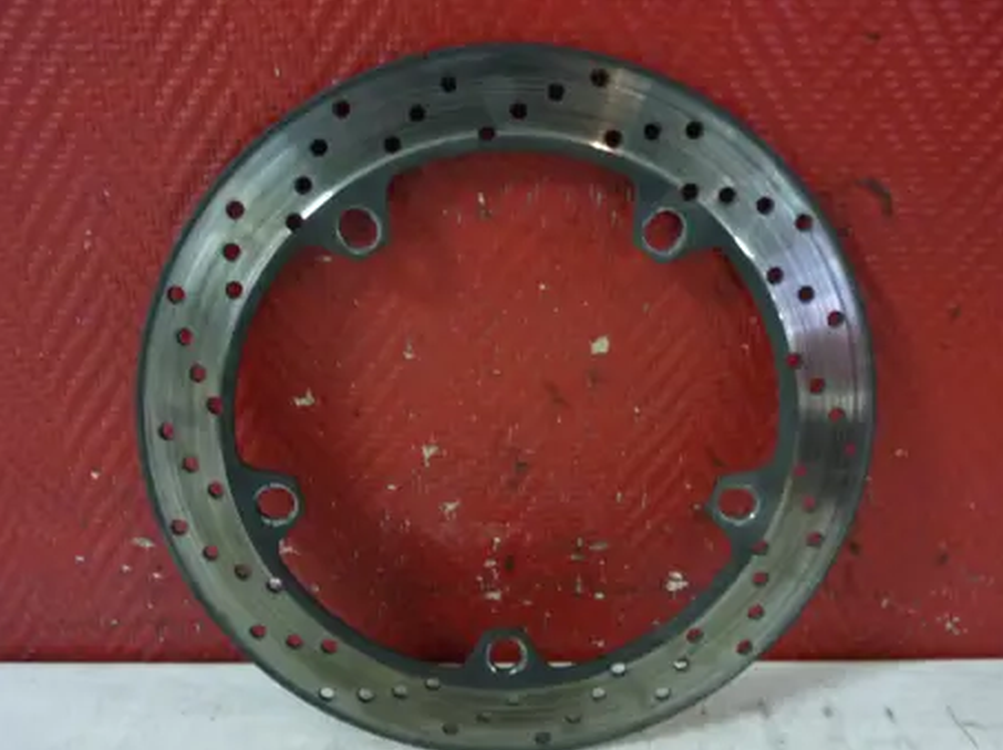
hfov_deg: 52.6
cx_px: 483
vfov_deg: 40.6
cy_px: 396
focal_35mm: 35
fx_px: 1013
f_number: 2.8
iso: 400
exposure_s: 1/8
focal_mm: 5.5
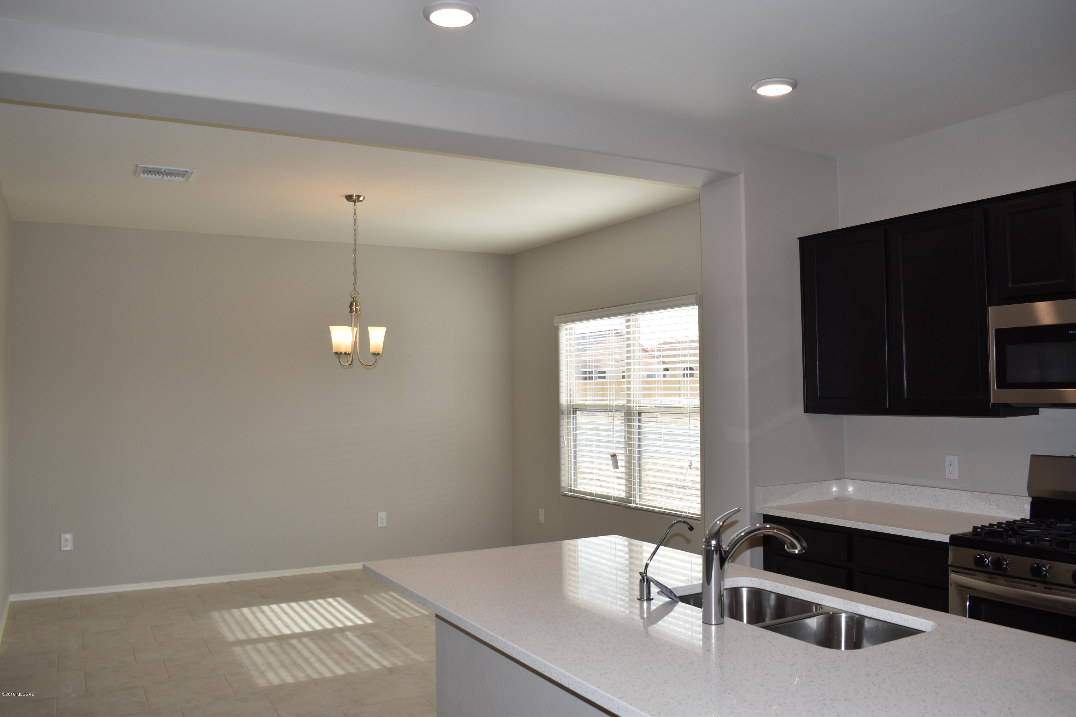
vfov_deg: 47.9
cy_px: 358
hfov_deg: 67.4
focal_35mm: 27
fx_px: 807
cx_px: 538
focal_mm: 18
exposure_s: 1/125
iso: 220
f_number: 5.6
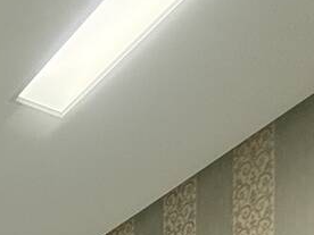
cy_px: 581
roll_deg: -0.2
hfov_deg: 22.9
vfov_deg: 13.7
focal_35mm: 73
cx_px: -123
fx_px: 662
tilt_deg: +1.3
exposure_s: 1/120
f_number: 2.2
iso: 250
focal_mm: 2.22
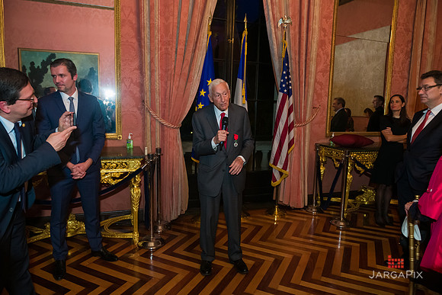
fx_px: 295
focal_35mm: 24
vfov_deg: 53.2
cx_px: 221
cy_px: 148
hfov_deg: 73.7
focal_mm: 24
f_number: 4
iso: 3200
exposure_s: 1/100
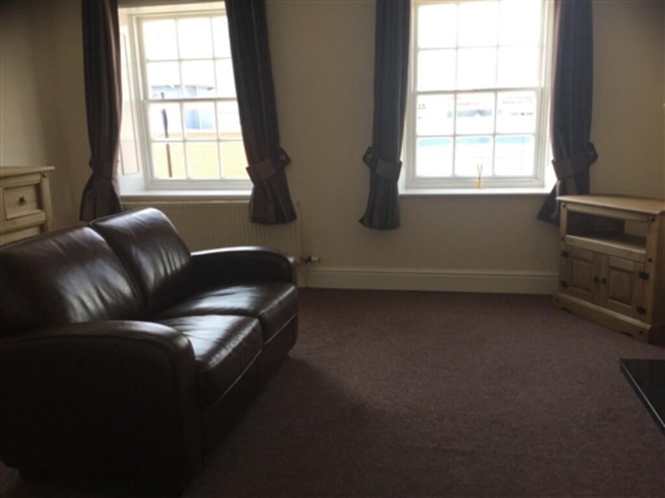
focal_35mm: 31
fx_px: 596
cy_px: 249
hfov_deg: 58.4
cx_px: 332
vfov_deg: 45.4
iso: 32
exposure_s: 1/60
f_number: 2.4
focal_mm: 3.3
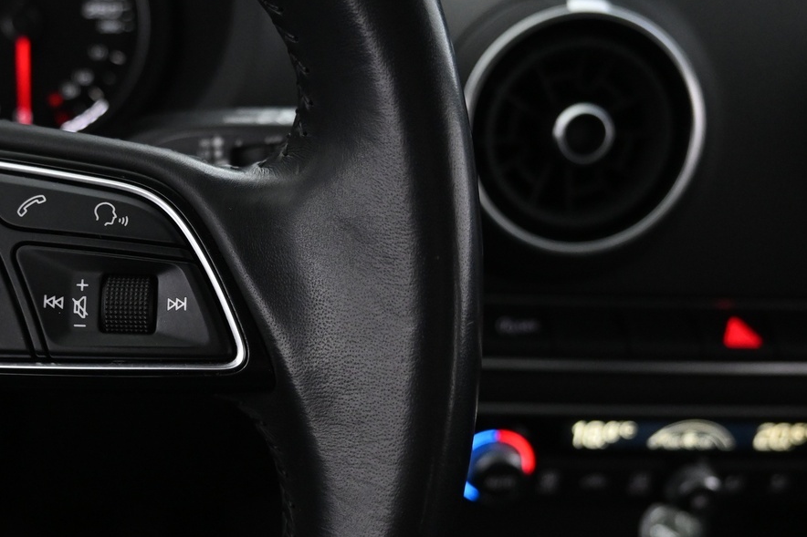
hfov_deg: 42.6
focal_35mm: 44
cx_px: 170
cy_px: 265
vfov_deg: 30.5
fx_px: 986
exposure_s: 1/25
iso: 2000
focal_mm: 16
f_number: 3.5
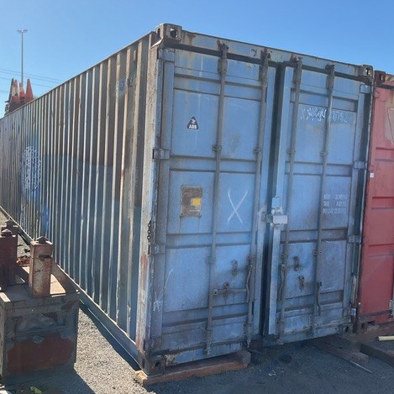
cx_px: 188
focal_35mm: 35
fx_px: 451
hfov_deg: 47.2
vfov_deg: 47.2
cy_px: 194
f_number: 1.8
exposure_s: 1/804
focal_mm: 3
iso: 16
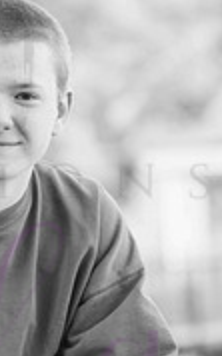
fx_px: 3122
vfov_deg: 6.5
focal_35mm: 322
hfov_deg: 4.1
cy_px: 252
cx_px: -54
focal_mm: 125
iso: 400
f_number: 4.5
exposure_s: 1/640
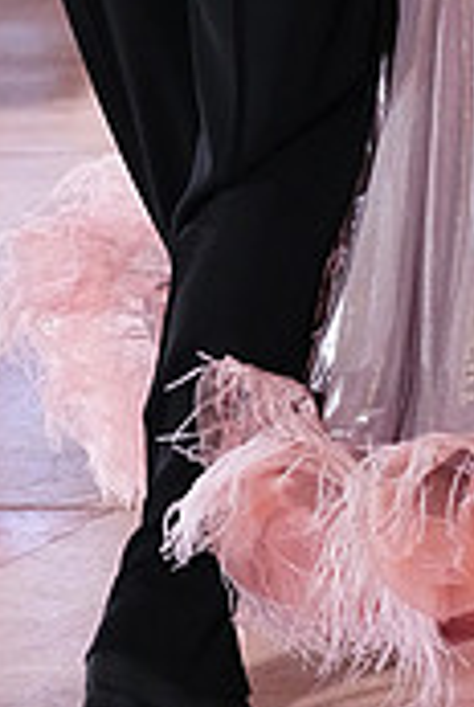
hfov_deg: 4.0
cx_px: 517
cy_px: -331
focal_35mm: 341
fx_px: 6707
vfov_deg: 6.0
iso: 8000
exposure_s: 1/400
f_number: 5
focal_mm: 102
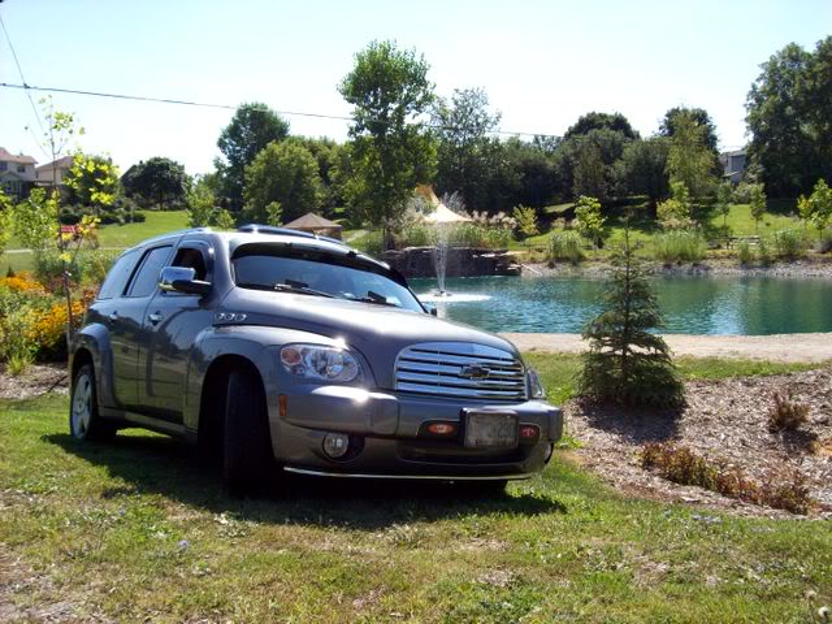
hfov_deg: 51.4
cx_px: 416
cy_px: 312
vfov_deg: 39.7
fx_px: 865
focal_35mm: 36
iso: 80
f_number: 4.8
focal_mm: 6
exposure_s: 1/360
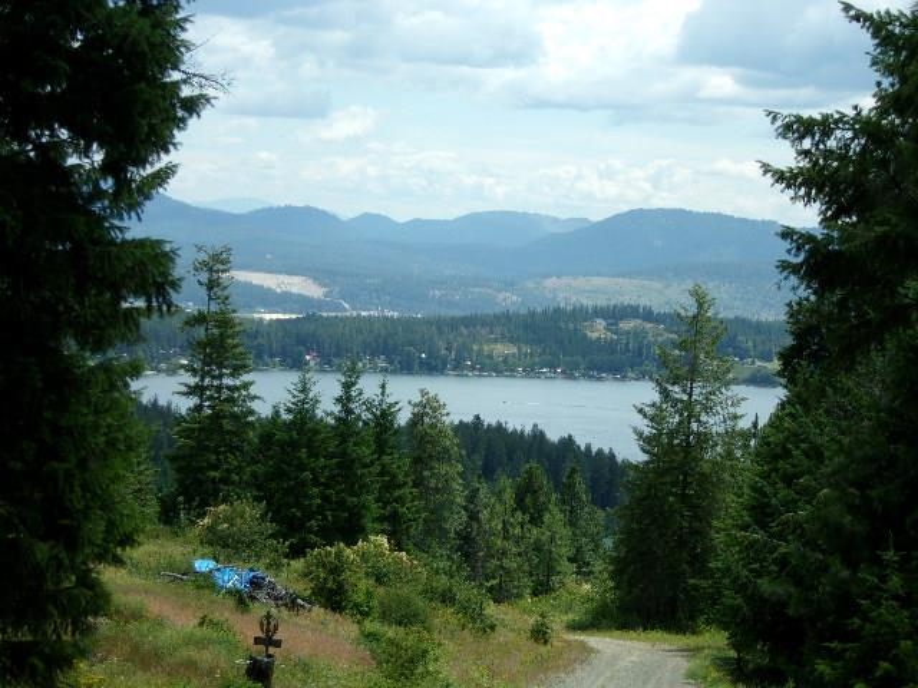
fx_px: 2864
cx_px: 459
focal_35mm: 108
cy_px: 344
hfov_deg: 18.2
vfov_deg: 13.7
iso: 80
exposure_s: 1/280
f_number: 6.6
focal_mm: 19.6
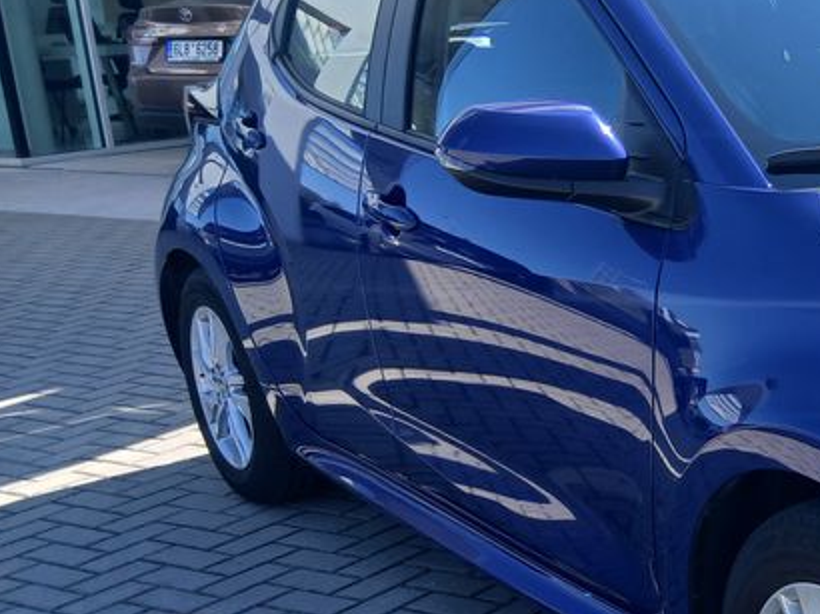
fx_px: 1539
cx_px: 1008
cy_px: 470
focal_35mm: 65
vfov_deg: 22.3
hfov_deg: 26.3
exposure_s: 1/235
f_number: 1.8
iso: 20
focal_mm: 3.98
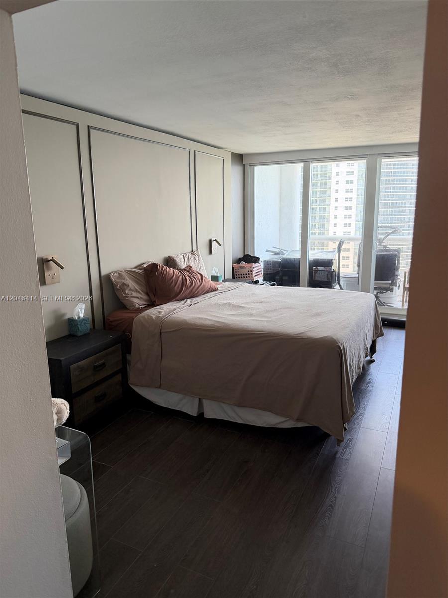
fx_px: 414
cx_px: 224
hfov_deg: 56.8
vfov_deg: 71.6
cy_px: 299
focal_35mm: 24
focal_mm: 6.76
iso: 200
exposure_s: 1/120
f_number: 1.78
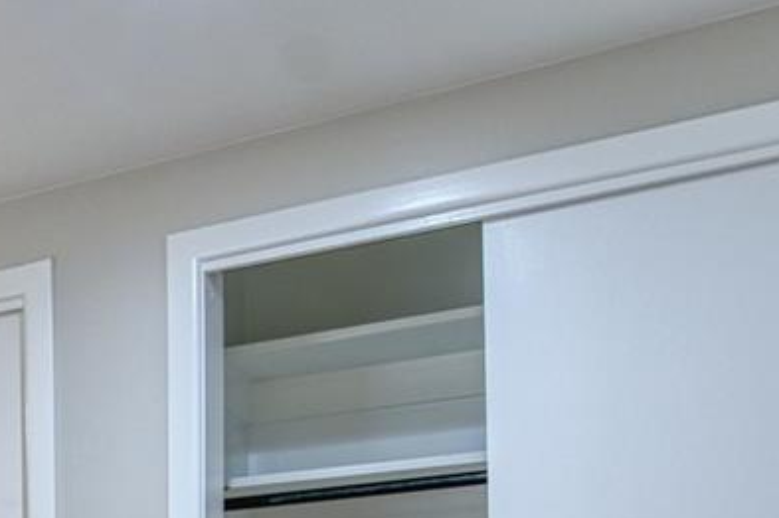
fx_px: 1405
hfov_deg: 24.9
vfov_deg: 18.6
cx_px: -342
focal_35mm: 65
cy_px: 761
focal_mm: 16
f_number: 5
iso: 500
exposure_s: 1/15
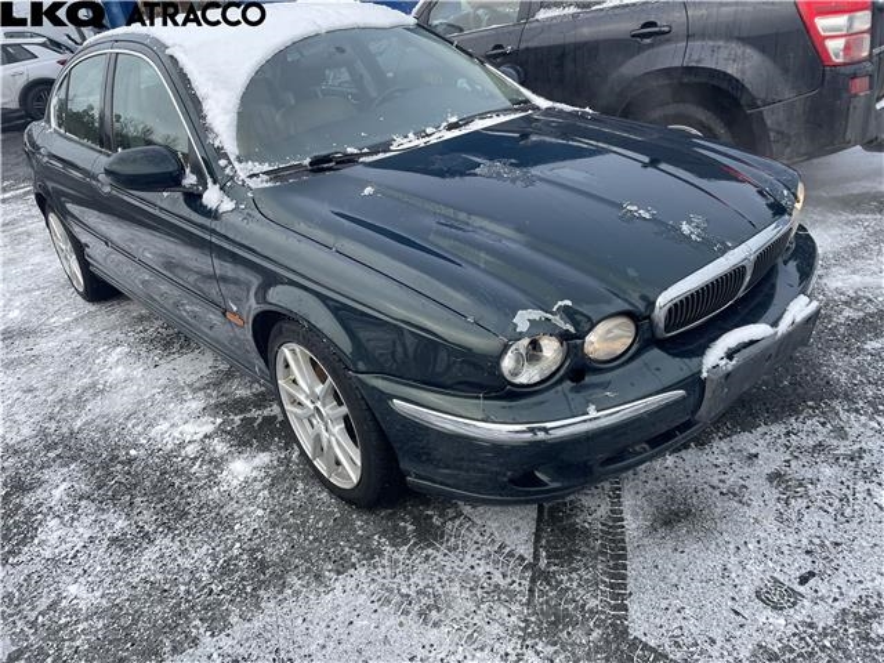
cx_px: 442
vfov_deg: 53.1
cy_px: 332
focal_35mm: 26
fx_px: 664
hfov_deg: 67.3
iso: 32
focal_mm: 4.2
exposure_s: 1/231
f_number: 1.6
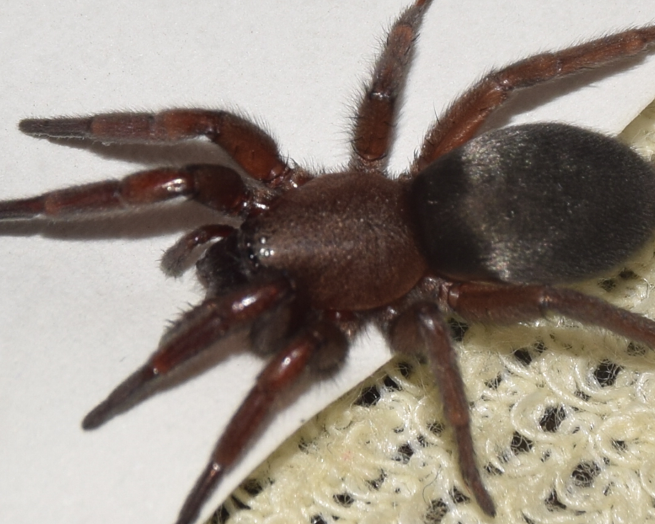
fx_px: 4594
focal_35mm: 237
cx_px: 330
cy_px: 263
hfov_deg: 8.2
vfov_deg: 6.5
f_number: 13
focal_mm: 140
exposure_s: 1/160
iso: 100
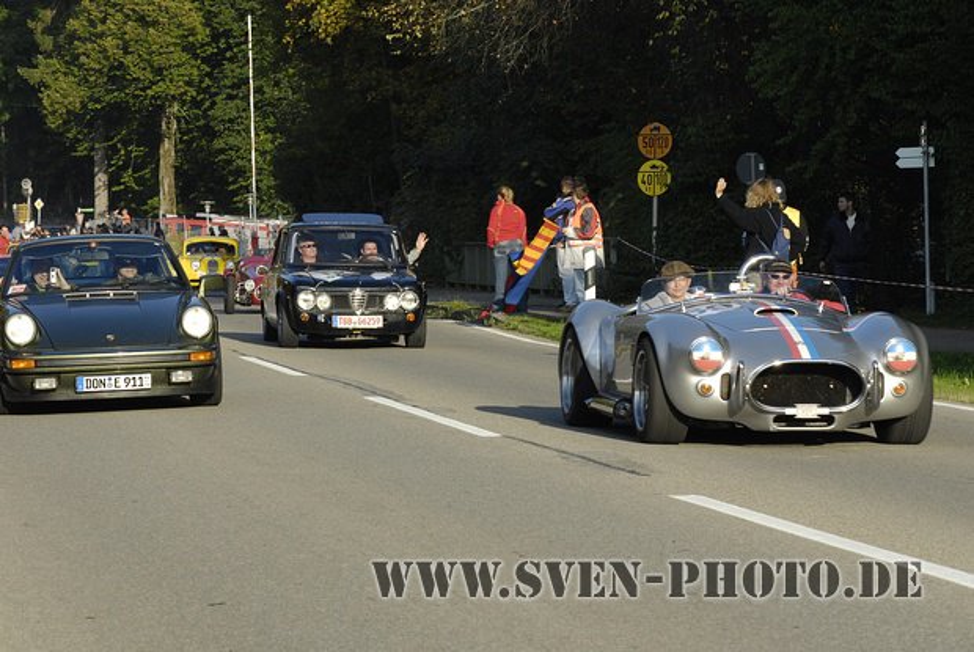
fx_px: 4713
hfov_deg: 11.8
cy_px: 326
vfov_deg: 7.9
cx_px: 487
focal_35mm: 174
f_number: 13
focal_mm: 116
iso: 320
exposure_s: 1/180
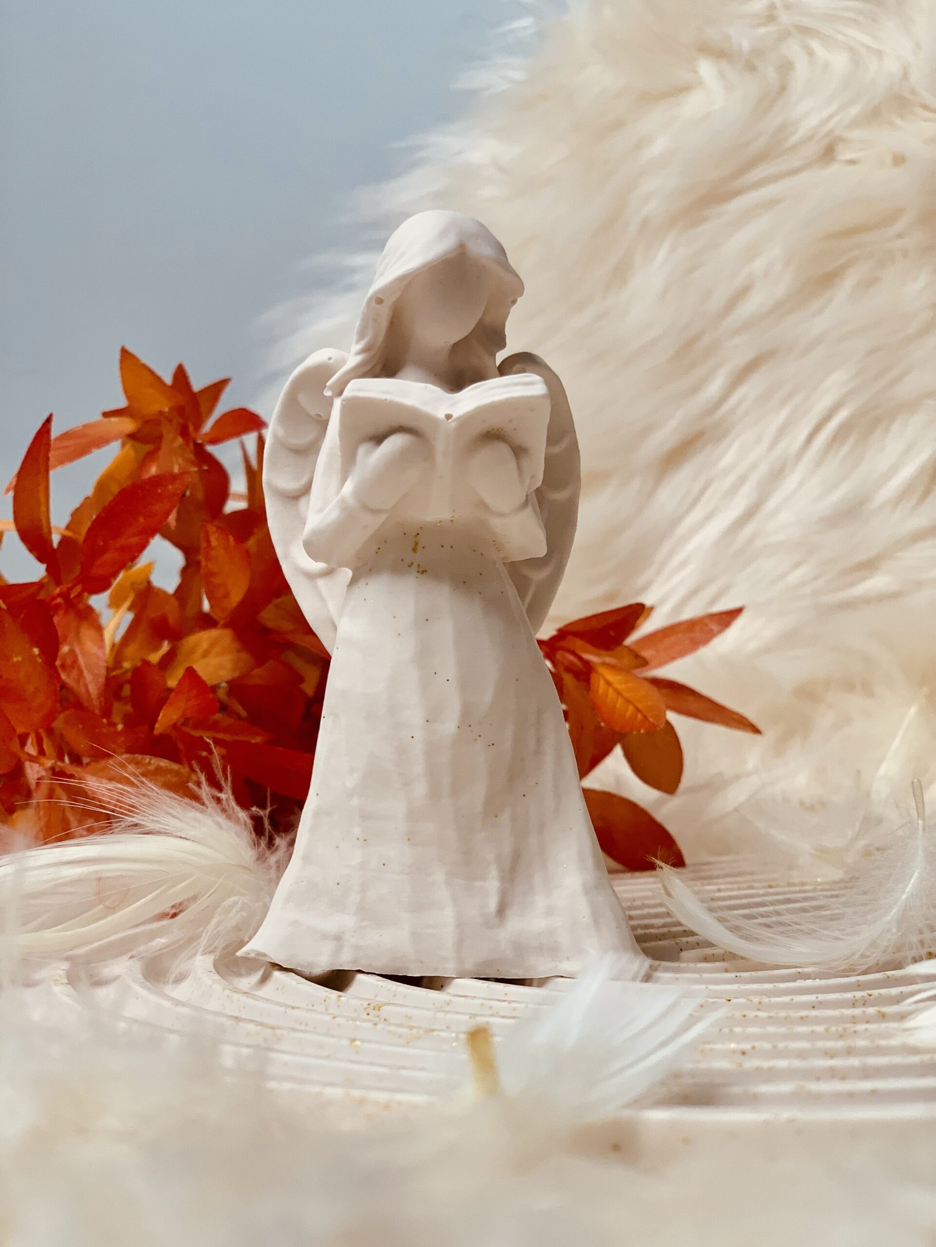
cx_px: 468
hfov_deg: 28.0
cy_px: 624
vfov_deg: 36.8
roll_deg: -0.7
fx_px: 1875
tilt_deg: +0.7
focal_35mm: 52
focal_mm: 6
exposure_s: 1/121
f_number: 2.4
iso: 50
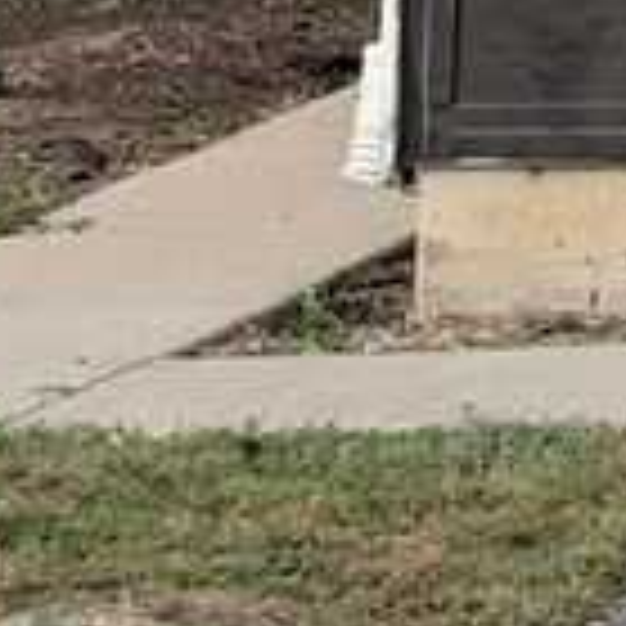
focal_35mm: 219
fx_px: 4481
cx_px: 2171
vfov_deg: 7.5
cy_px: -815
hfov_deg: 6.8
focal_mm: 6.93
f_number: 1.8
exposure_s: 1/2494
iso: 64
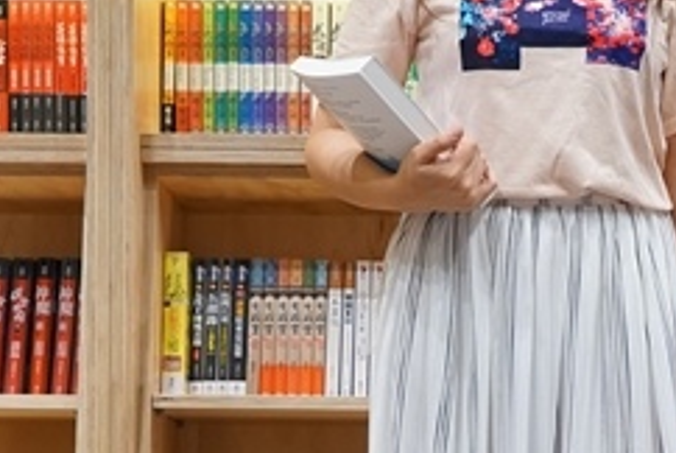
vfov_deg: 13.8
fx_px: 1861
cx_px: 534
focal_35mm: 99
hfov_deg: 20.4
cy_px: 362
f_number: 5
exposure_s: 1/30
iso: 1000
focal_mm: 30
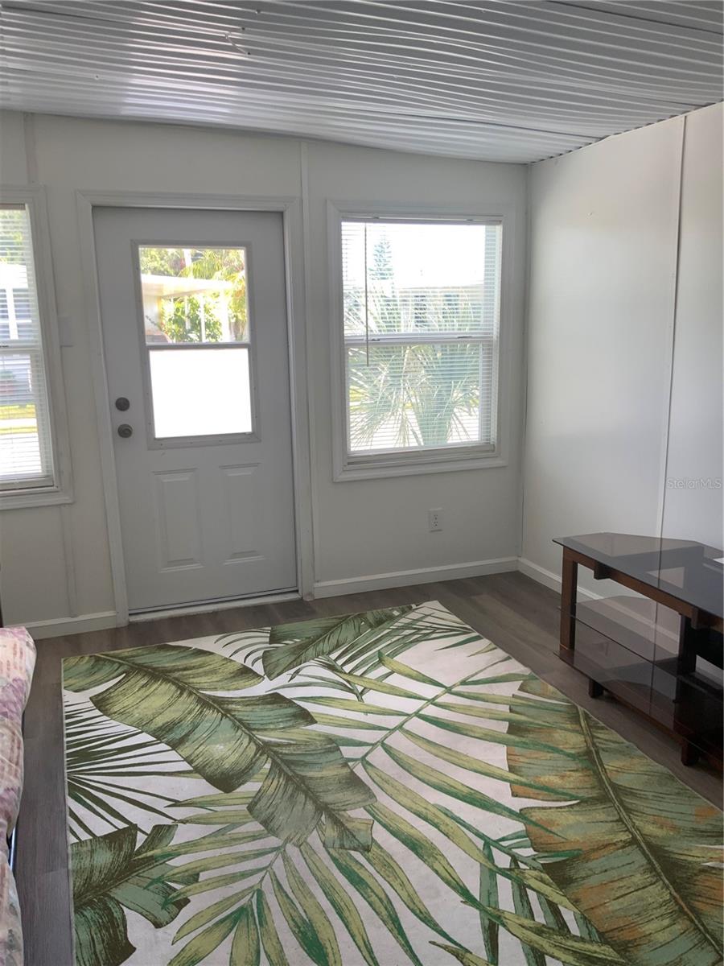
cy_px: 483
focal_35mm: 29
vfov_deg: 61.7
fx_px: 809
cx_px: 362
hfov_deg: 48.2
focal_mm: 3
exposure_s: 1/120
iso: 25
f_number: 1.8
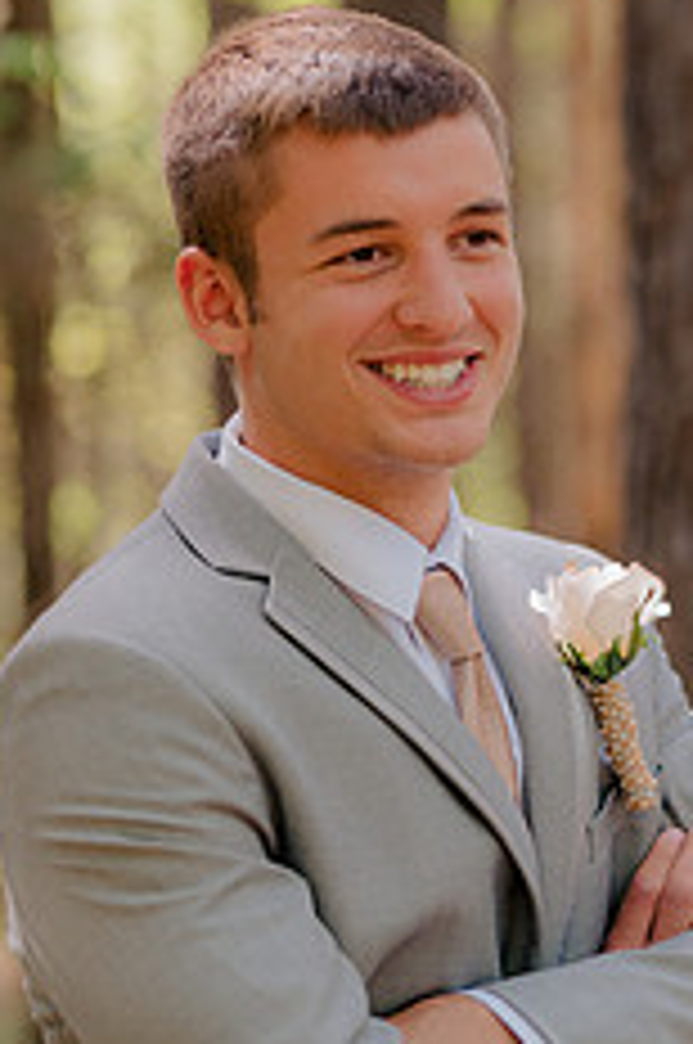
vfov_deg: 12.5
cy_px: 513
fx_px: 4778
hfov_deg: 8.3
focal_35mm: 165
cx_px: 511
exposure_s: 1/2000
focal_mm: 85
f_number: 2.2
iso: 800
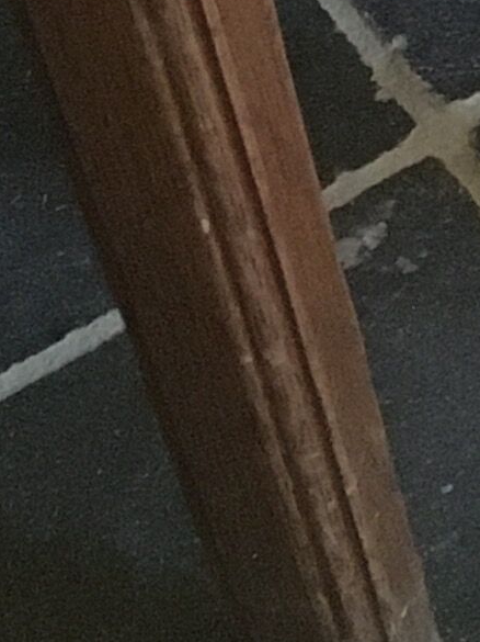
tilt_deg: -27.8
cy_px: -1070
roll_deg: +4.1
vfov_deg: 8.7
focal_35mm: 200
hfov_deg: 6.6
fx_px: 3702
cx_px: 1532
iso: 320
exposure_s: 1/17
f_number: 2.2
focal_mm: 4.15
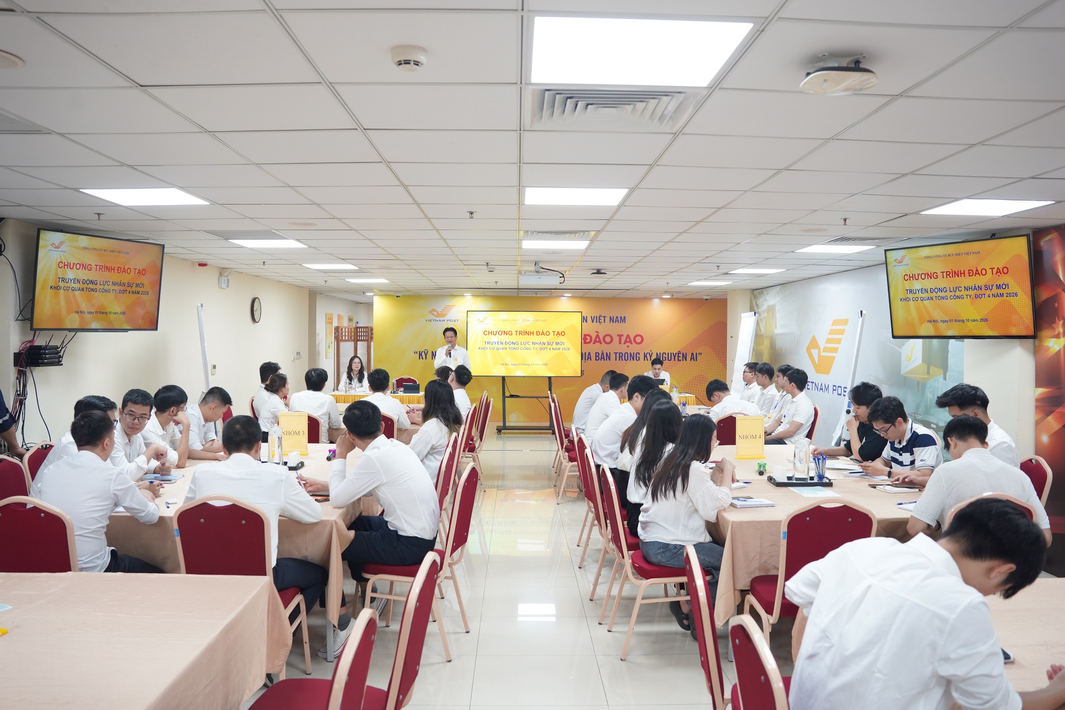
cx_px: 532
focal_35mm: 28
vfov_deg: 46.4
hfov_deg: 65.5
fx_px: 828
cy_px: 355
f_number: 4.5
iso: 1250
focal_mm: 28
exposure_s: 1/100
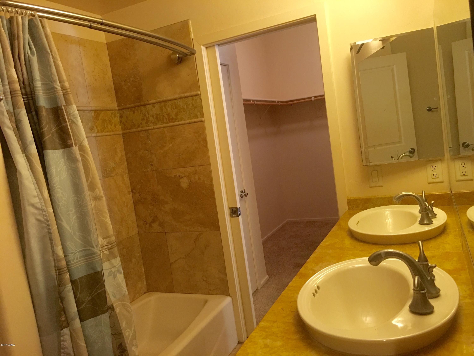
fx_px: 397
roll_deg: +7.7
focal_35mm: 29
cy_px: 178
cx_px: 237
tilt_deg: -5.0
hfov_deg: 61.7
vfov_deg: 48.2
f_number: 2.2
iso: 100
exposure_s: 1/15
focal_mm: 4.15
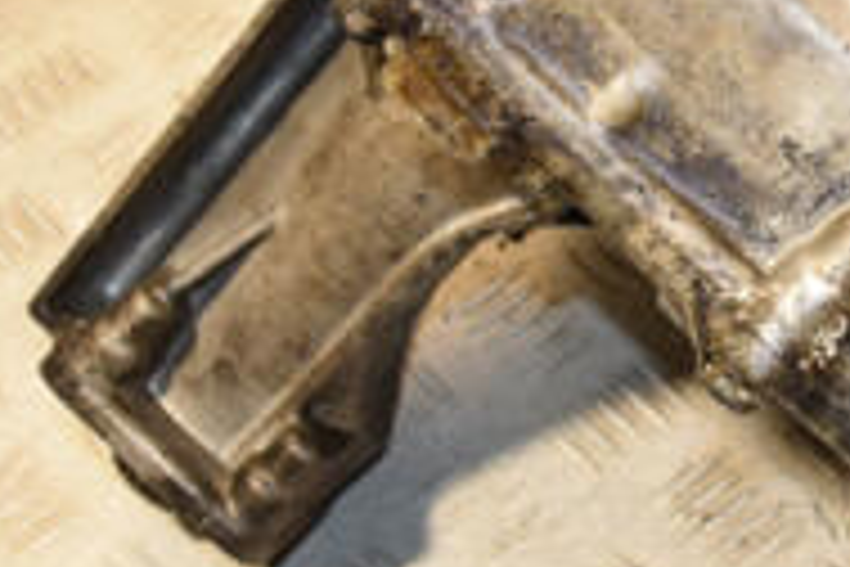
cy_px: 86
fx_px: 2928
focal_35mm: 124
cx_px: 832
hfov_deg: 16.2
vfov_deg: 11.0
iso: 800
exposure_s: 1/200
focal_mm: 26
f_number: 5.6
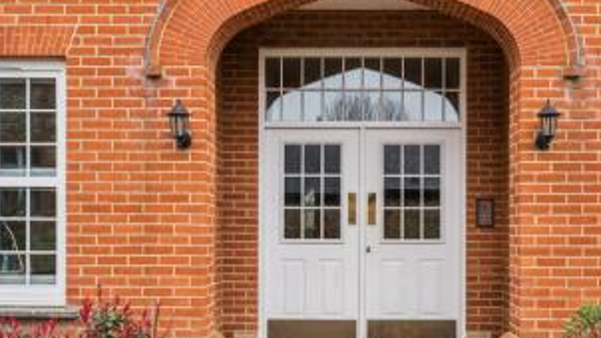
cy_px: 222
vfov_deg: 31.0
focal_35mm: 38
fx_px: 606
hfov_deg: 52.4
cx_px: 362
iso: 320
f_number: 5.6
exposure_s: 1/125
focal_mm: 23
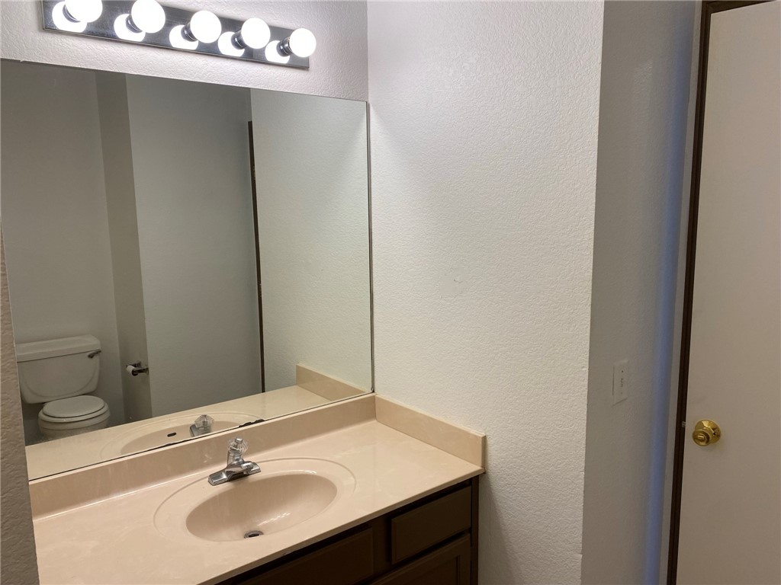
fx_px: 587
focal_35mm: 26
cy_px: 292
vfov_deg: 53.1
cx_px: 390
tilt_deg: -9.7
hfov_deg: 67.3
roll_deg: +1.1
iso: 100
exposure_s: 1/120
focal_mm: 4.25
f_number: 1.8
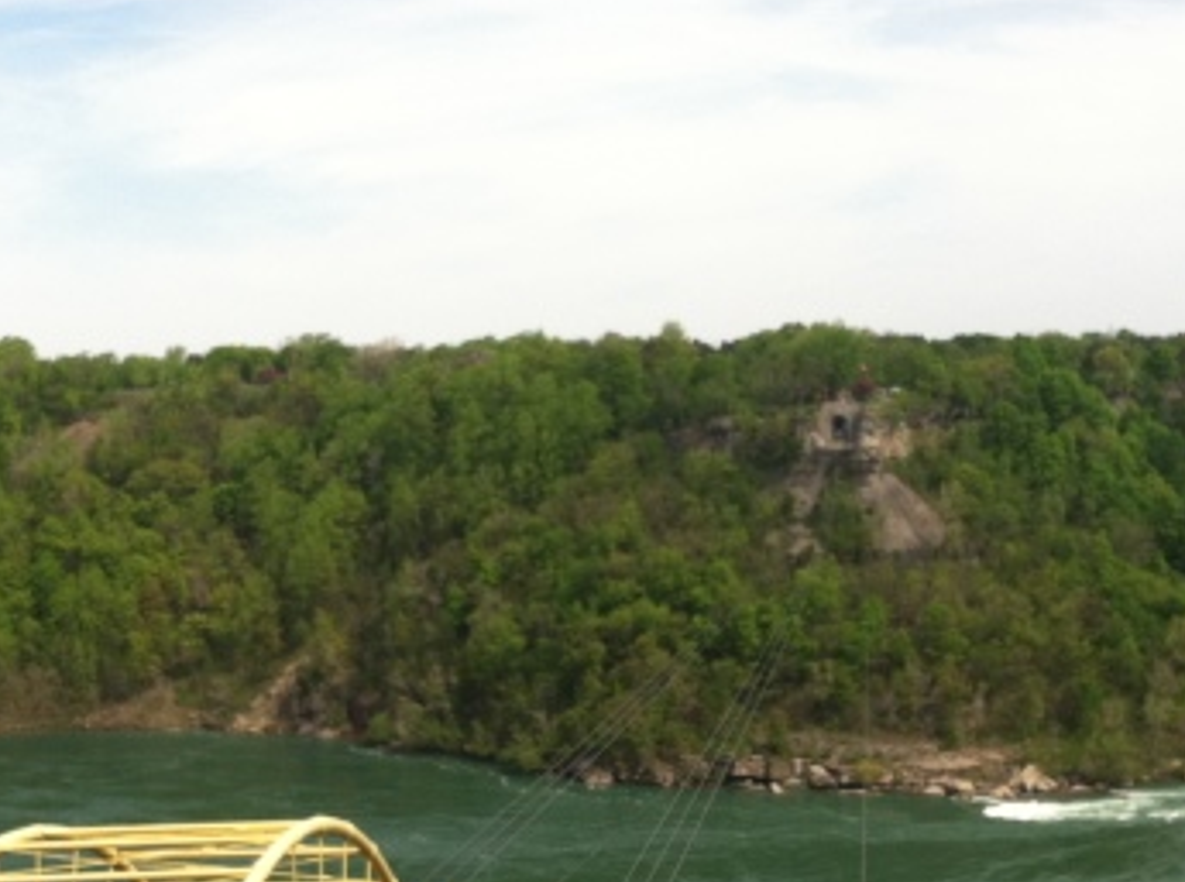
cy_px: 765
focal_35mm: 65
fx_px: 2220
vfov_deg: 22.0
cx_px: 618
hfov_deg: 29.9
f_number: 2.8
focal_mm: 3.85
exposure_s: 1/811
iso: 80
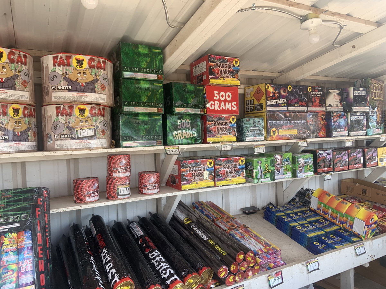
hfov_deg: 67.3
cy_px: 144
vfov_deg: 53.1
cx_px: 193
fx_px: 290
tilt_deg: -1.2
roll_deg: +2.4
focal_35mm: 26
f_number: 1.8
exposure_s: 1/345
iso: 25
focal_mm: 4.25
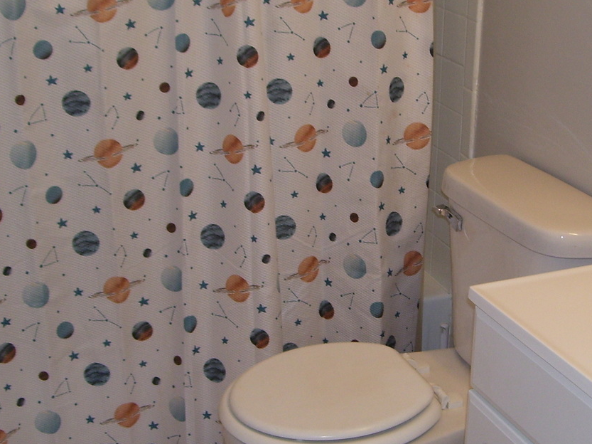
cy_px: 228
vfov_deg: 22.9
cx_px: 379
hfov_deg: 30.1
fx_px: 1094
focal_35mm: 64
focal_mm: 6
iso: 80
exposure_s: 1/60
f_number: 2.7
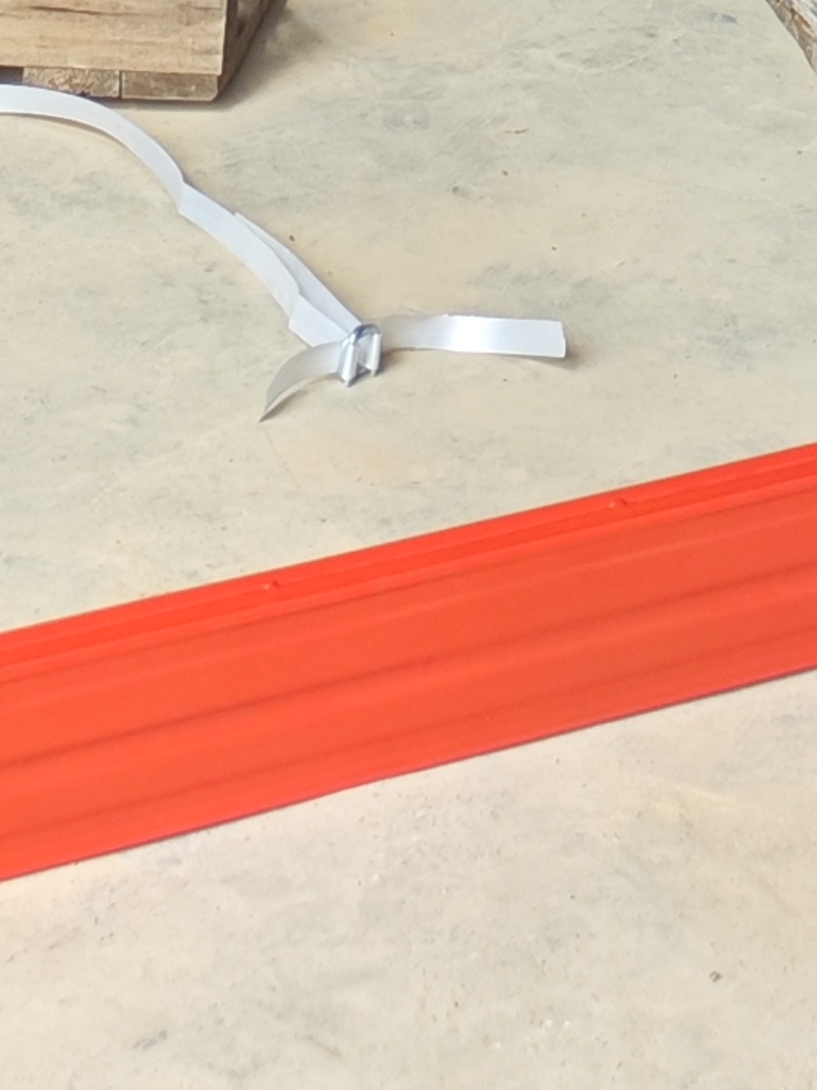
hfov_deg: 10.7
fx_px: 4281
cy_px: -1609
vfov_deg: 11.6
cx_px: 962
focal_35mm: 136
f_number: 1.6
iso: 50
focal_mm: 5.84
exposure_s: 1/306
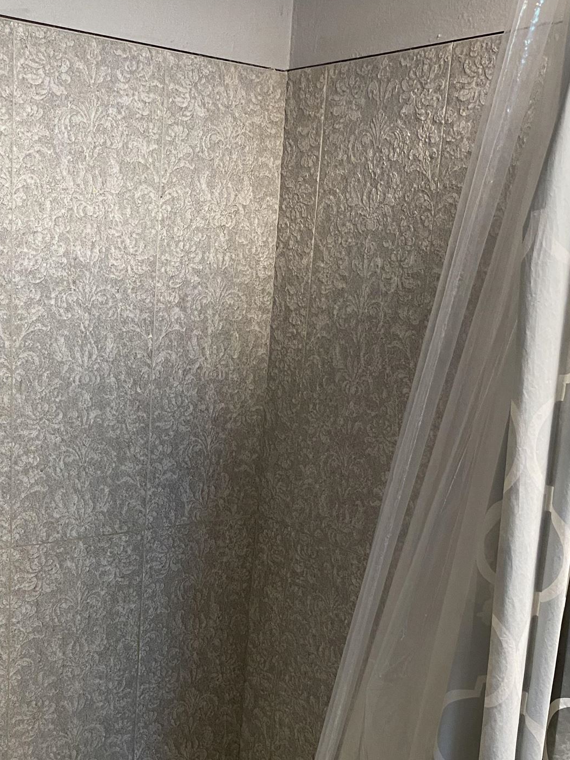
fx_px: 944
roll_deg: -2.6
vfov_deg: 43.1
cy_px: 524
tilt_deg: -14.8
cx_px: 181
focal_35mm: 43
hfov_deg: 33.2
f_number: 1.8
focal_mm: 4.25
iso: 250
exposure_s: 1/60
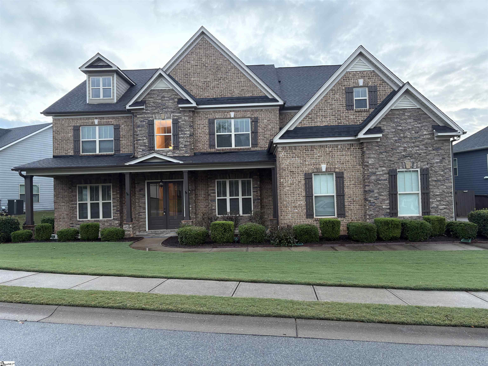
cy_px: 183
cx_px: 244
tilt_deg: +2.6
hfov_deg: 67.3
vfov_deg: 53.1
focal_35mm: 26
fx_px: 367
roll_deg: +2.1
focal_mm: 5.96
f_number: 1.6
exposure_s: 1/69
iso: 125
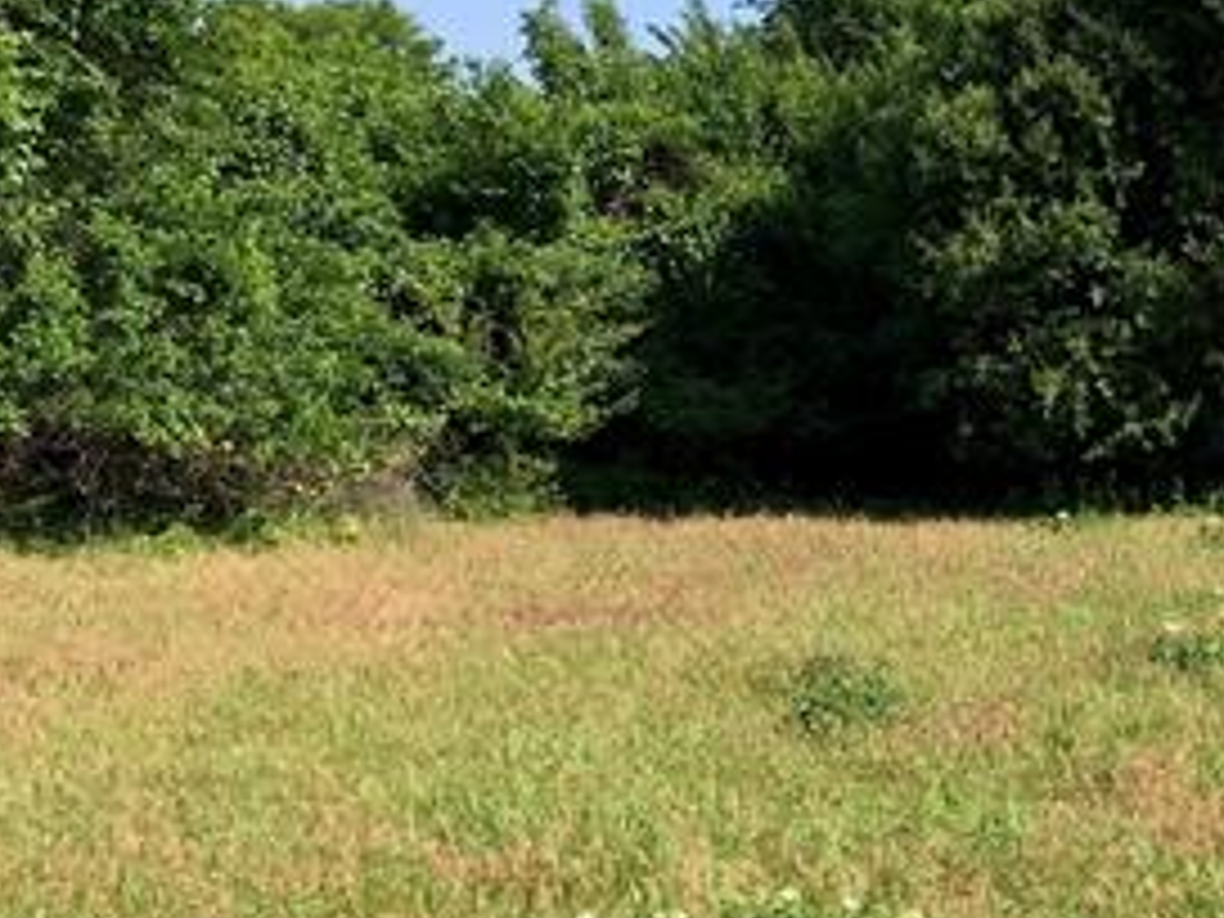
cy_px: 554
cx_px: 1368
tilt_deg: -5.0
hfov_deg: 26.8
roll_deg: +0.2
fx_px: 2334
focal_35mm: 66
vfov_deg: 22.2
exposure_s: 1/1650
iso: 20
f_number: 1.8
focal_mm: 3.99
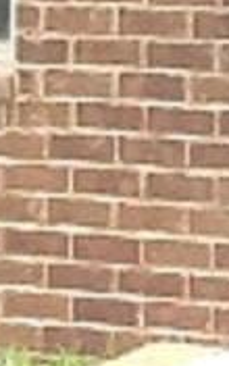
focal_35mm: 254
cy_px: -156
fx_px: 2536
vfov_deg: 8.1
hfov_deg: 4.8
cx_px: 806
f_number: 2.4
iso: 40
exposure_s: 1/191
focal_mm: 2.03
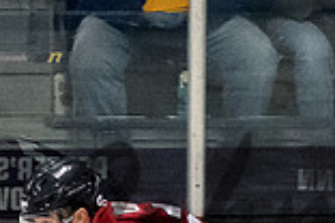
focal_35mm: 855
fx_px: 7956
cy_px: 379
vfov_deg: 1.6
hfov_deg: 2.4
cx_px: 95
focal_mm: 86
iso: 3200
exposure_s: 1/800
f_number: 4
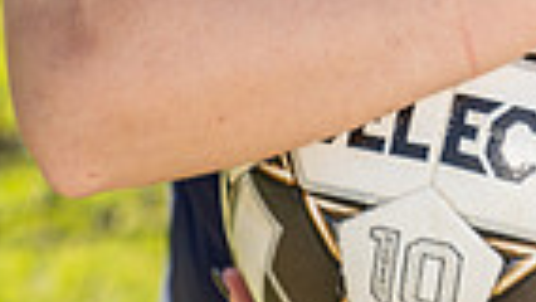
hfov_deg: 9.7
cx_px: 498
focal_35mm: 222
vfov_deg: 5.3
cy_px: -423
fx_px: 3156
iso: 100
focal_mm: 67
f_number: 4.5
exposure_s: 1/250
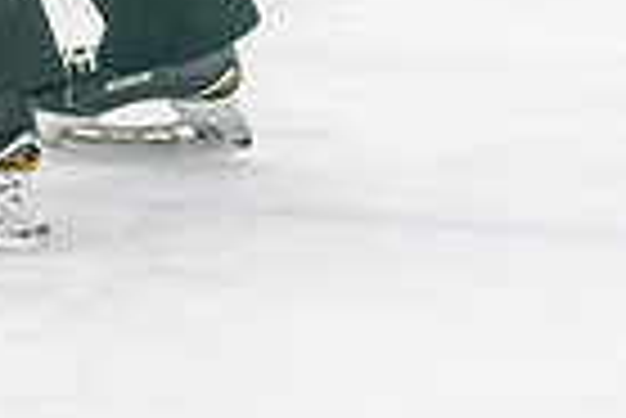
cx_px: -534
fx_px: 6005
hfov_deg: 5.9
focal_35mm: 345
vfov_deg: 3.9
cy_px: -521
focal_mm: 70
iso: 3200
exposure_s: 1/1250
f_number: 2.8
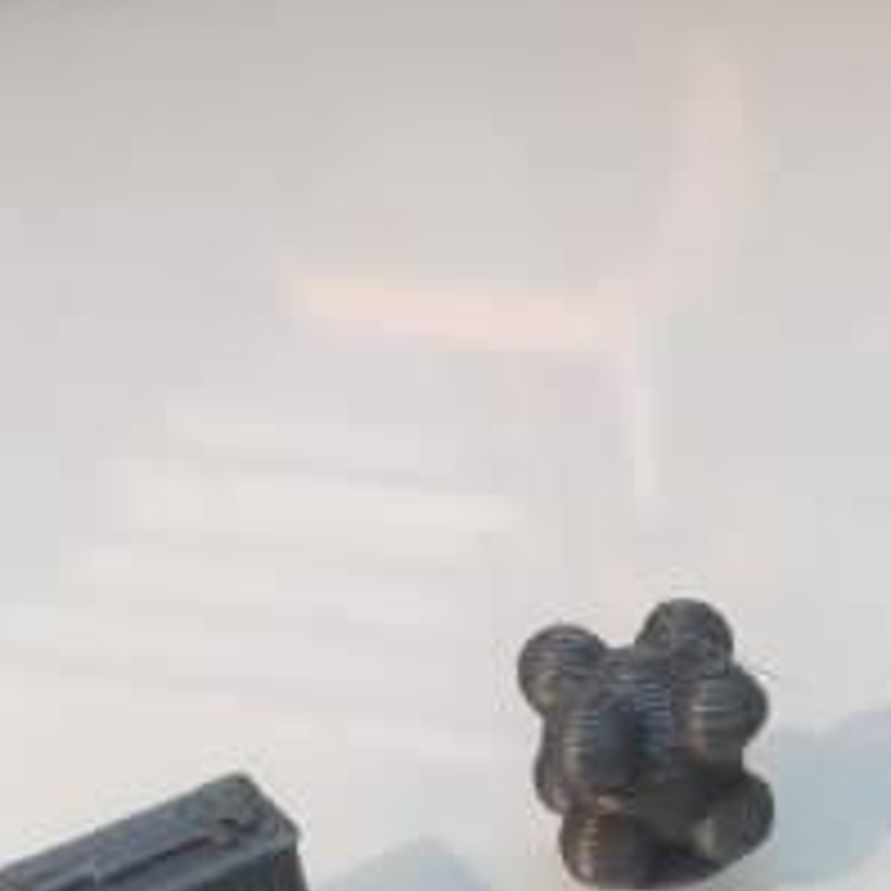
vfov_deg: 23.9
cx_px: 826
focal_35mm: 69
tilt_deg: -39.8
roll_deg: +2.5
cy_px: 891
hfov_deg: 24.2
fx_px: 2009
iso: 32
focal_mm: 4.15
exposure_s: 1/100
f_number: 2.2
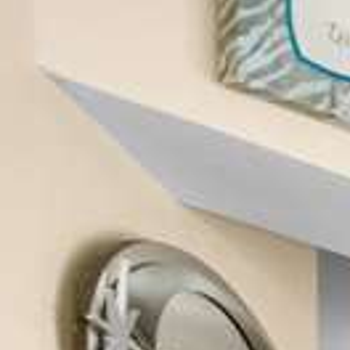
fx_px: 1828
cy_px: 941
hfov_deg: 5.8
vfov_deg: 9.3
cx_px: 1917
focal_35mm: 160
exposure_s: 1/6
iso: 200
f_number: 8
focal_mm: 11
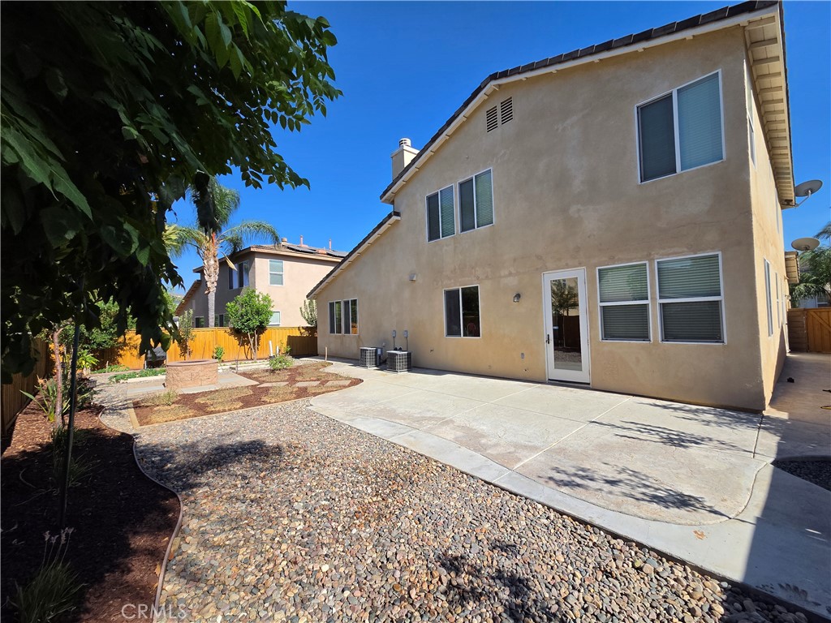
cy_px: 312
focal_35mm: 13
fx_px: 312
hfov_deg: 106.2
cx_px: 416
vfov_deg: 89.9
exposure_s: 1/3042
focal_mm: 2.2
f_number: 2.2
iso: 100
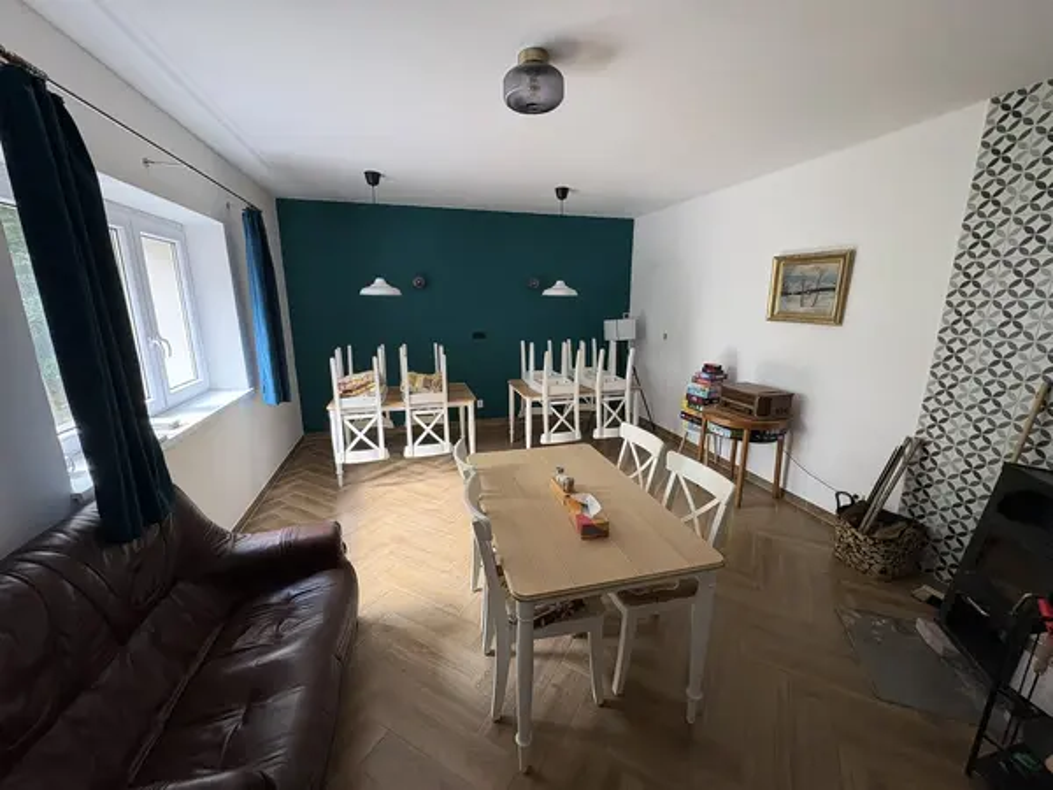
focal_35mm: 14
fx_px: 426
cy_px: 395
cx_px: 526
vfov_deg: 85.7
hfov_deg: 102.1
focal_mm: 2.22
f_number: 2.2
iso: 320
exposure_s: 1/60
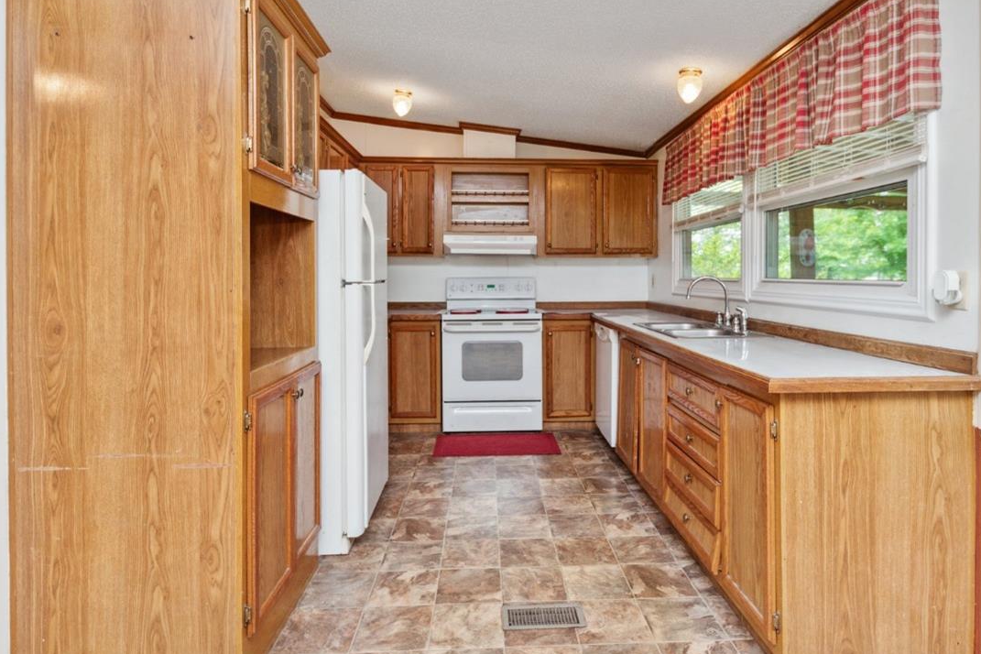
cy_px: 274
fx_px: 572
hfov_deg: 81.1
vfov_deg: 59.2
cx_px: 523
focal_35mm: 21
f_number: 4.5
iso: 800
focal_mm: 15
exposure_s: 1/160
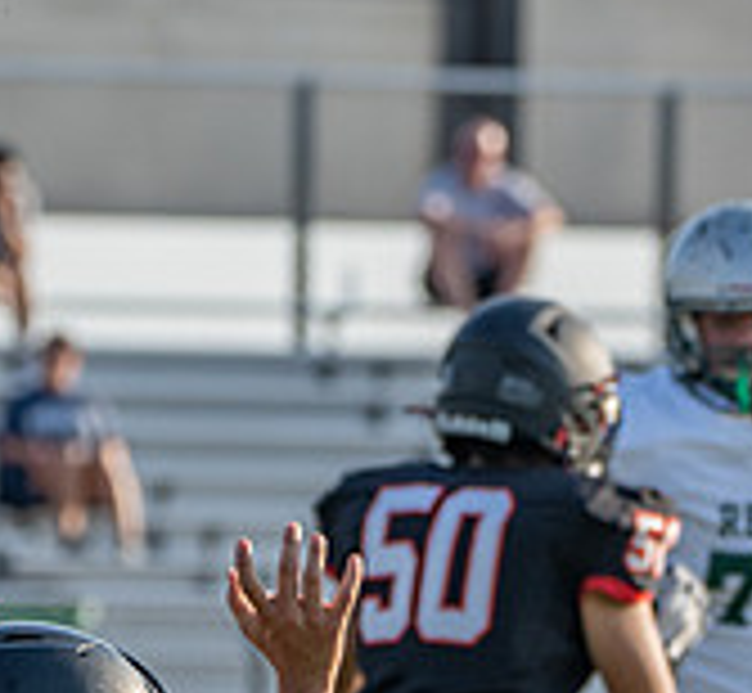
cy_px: 850
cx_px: 172
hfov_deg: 2.4
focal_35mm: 765
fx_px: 18085
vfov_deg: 2.2
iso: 400
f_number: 5.6
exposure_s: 1/1250
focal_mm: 206
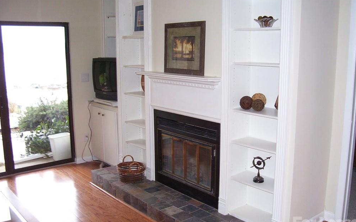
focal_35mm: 37
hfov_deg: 52.8
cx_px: 179
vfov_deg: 34.4
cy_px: 115
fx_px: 359
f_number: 2.7
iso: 125
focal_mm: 5.6
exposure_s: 1/60
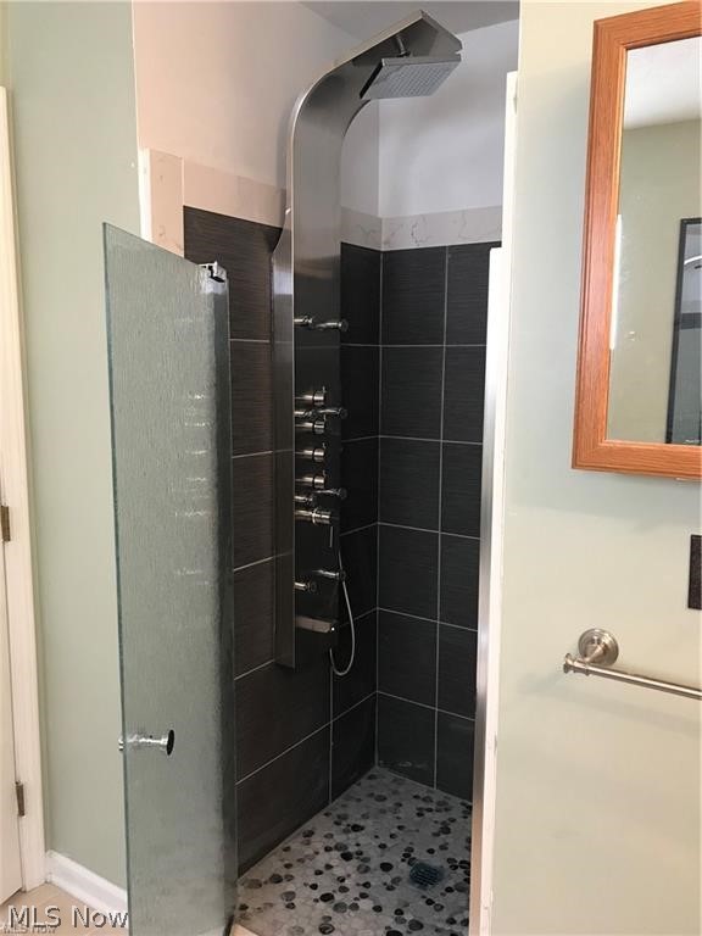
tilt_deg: -8.5
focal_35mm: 28
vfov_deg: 63.4
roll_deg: +0.8
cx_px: 351
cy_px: 468
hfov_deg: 49.7
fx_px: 757
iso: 50
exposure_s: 1/15
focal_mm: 3.99
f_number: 1.8
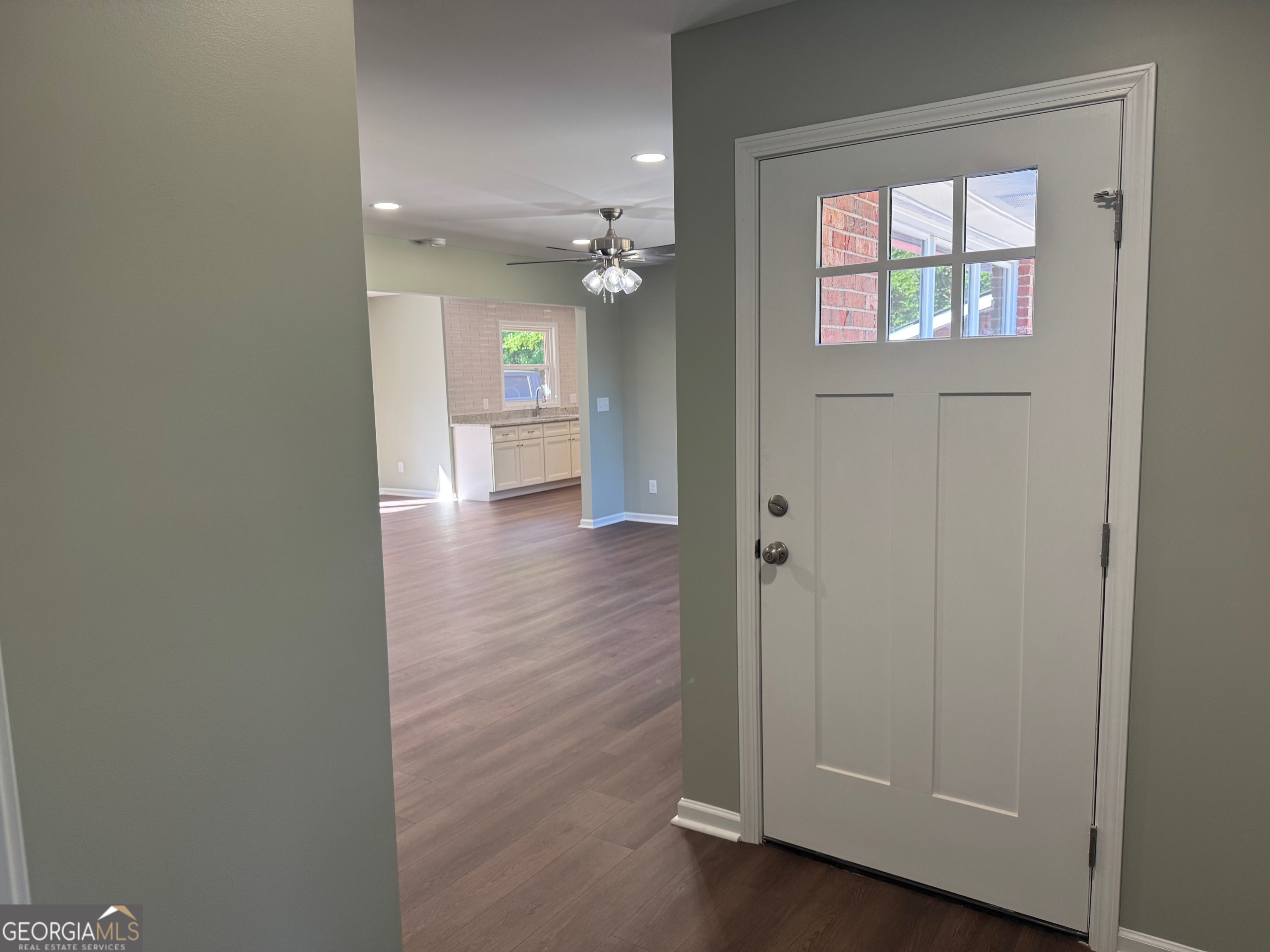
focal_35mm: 24
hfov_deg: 71.6
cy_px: 476
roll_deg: +1.3
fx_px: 881
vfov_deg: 56.8
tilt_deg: -8.4
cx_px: 635
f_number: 1.78
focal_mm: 6.76
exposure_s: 1/120
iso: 125
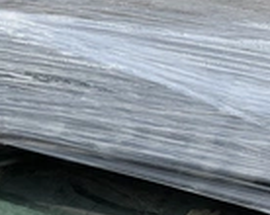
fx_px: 654
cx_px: 102
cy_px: 205
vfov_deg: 18.3
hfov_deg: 23.3
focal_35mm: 82
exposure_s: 1/1490
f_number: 1.8
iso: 25
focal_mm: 3
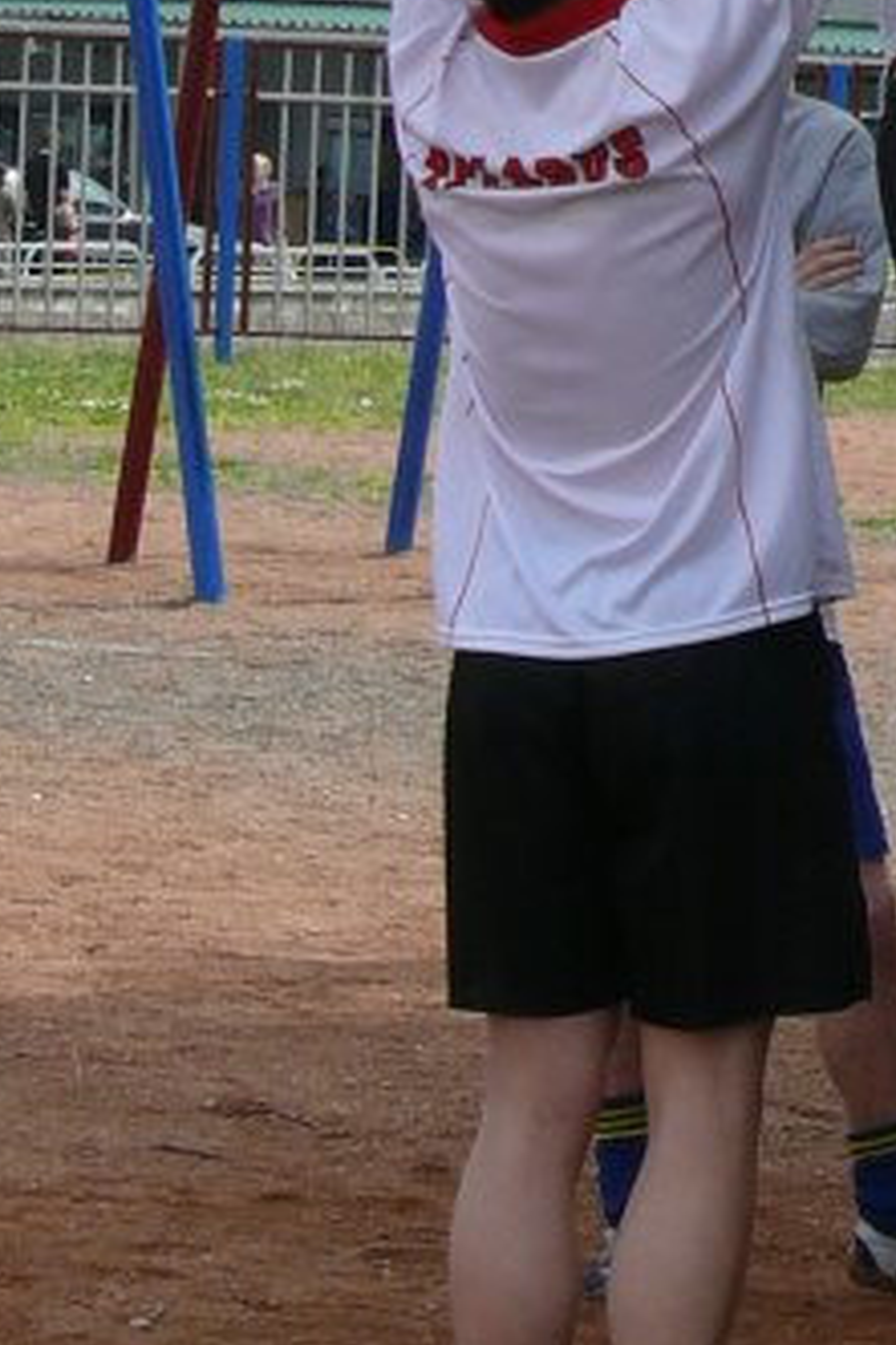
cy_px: 20
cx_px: 681
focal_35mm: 278
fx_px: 10389
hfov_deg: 4.9
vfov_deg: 7.4
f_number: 5.6
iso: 100
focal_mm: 14.6
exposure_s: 1/400
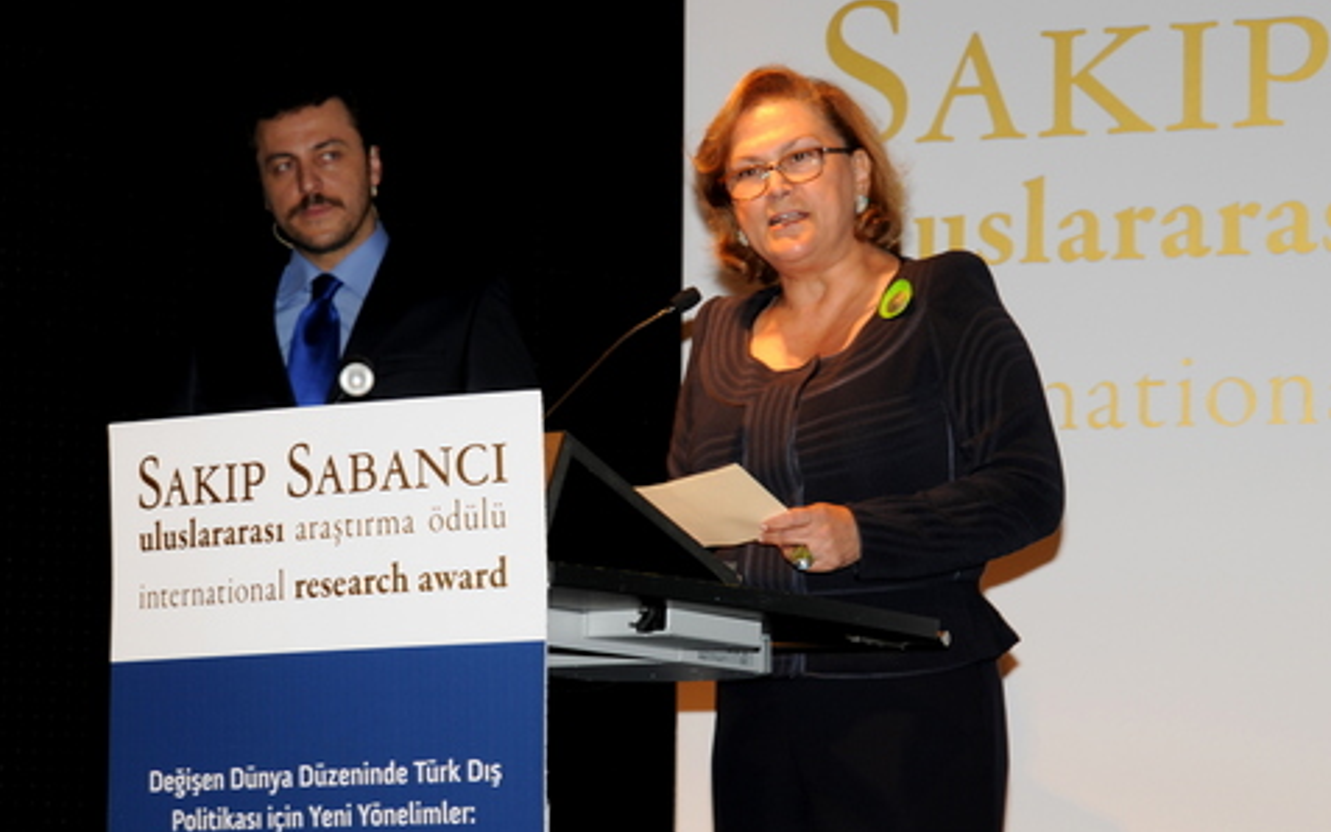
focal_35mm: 123
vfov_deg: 10.6
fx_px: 4461
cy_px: 401
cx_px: 664
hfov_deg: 17.0
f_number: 6.3
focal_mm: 80
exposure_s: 1/60
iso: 200
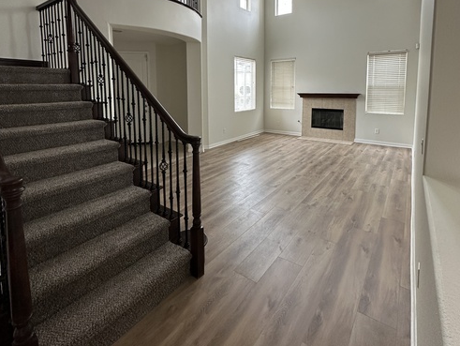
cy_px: 109
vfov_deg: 66.5
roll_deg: -0.3
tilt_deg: -4.2
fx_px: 253
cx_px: 231
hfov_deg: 84.6
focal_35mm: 19
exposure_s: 1/99
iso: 200
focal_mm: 2.22
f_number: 2.2
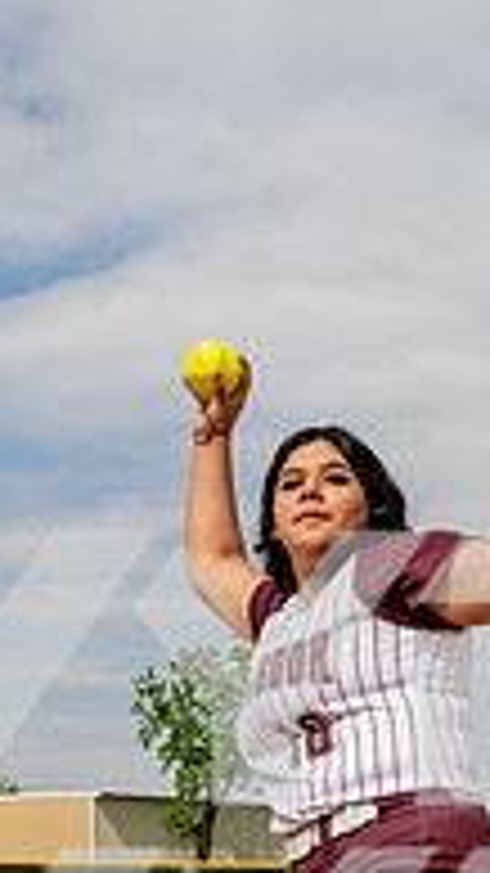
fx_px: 1965
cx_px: 373
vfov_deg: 23.3
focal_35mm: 85
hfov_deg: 14.2
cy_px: 990
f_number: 9
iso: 100
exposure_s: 1/640
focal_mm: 35
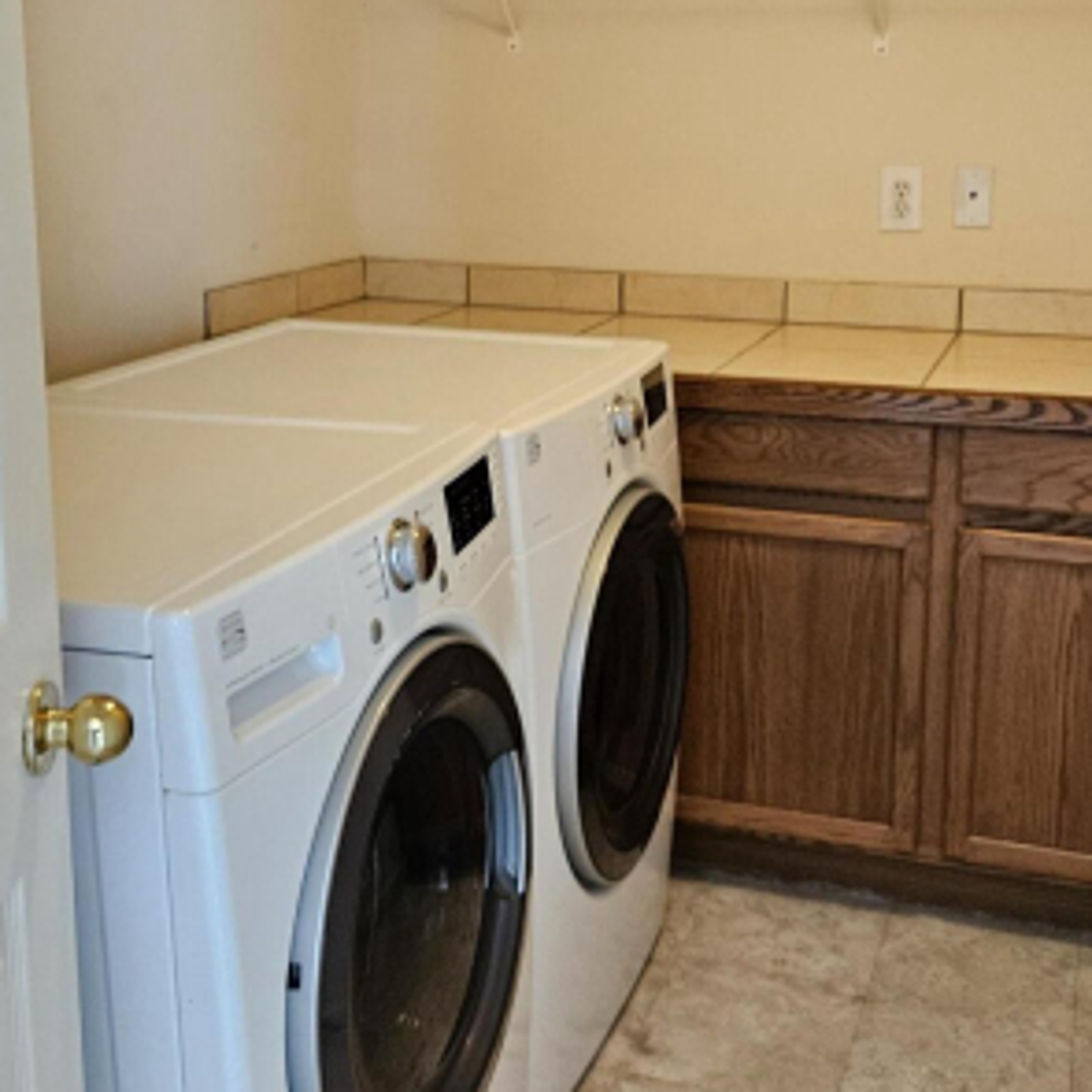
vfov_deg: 36.6
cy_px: 416
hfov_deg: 36.8
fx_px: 1642
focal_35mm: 46
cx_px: 585
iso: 800
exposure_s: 1/120
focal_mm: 5.4
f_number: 1.8
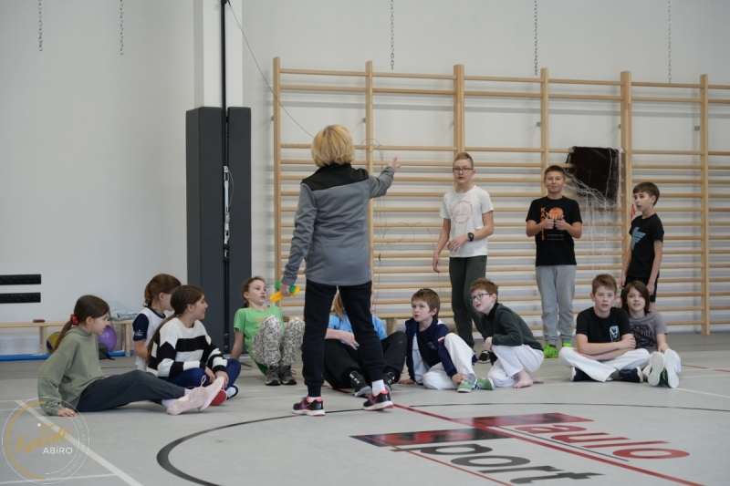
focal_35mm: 70
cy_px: 243
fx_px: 1419
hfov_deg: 28.8
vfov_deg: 19.4
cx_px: 365
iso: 800
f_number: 4
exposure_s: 1/160
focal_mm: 70
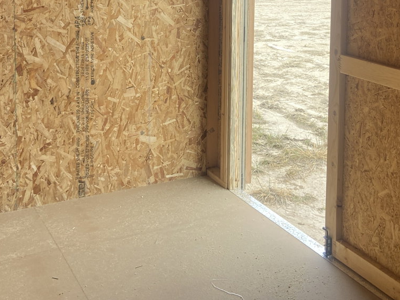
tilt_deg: -5.5
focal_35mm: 55
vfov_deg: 25.3
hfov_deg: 34.9
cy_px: 4
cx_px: 226
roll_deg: -0.4
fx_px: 636
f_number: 1.8
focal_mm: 4.25
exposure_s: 1/124
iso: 32
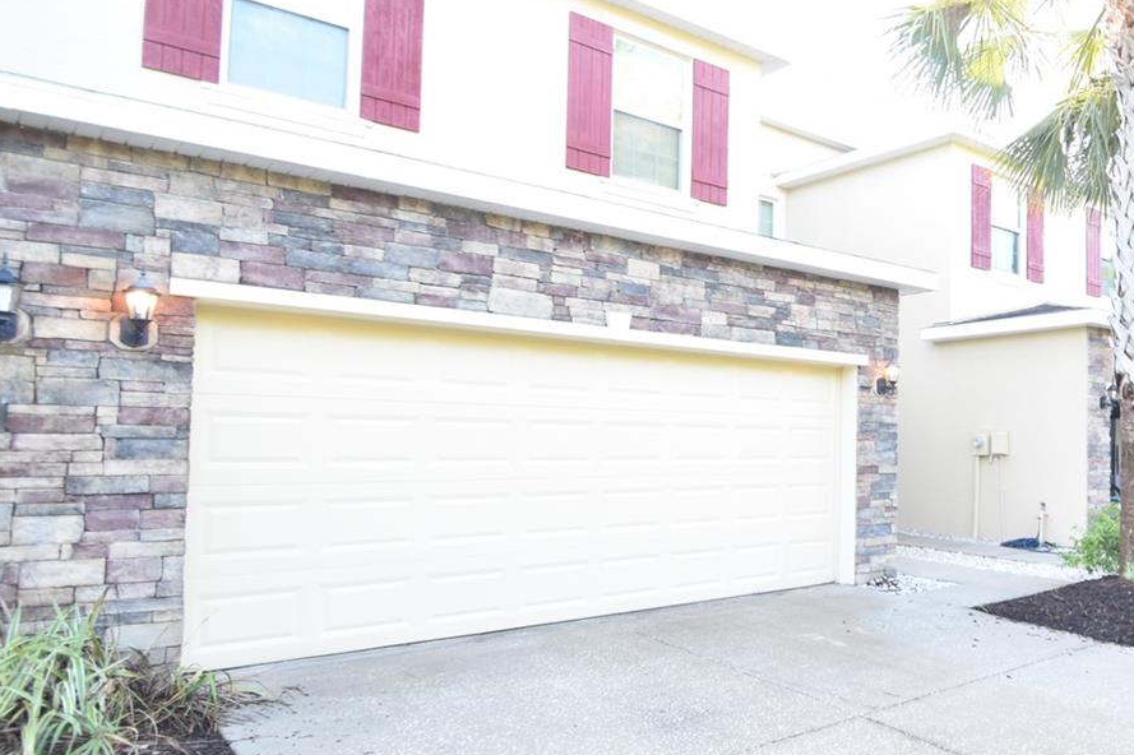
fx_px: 850
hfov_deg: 58.7
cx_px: 996
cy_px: 397
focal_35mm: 27
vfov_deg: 47.9
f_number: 4.8
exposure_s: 1/90
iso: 400
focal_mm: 10
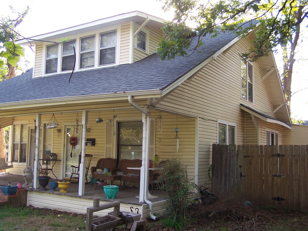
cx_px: 154
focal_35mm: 38
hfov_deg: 49.0
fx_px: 338
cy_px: 116
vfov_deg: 37.7
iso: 80
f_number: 2.8
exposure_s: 1/100
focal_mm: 6.3
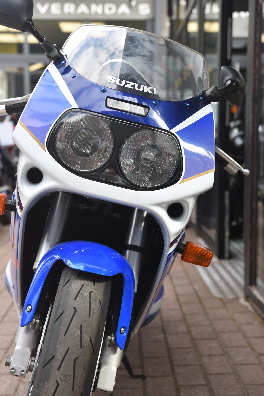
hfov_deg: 19.5
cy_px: 198
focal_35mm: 70
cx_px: 132
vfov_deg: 28.8
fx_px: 769
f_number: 4.5
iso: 100
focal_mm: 70
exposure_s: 1/80
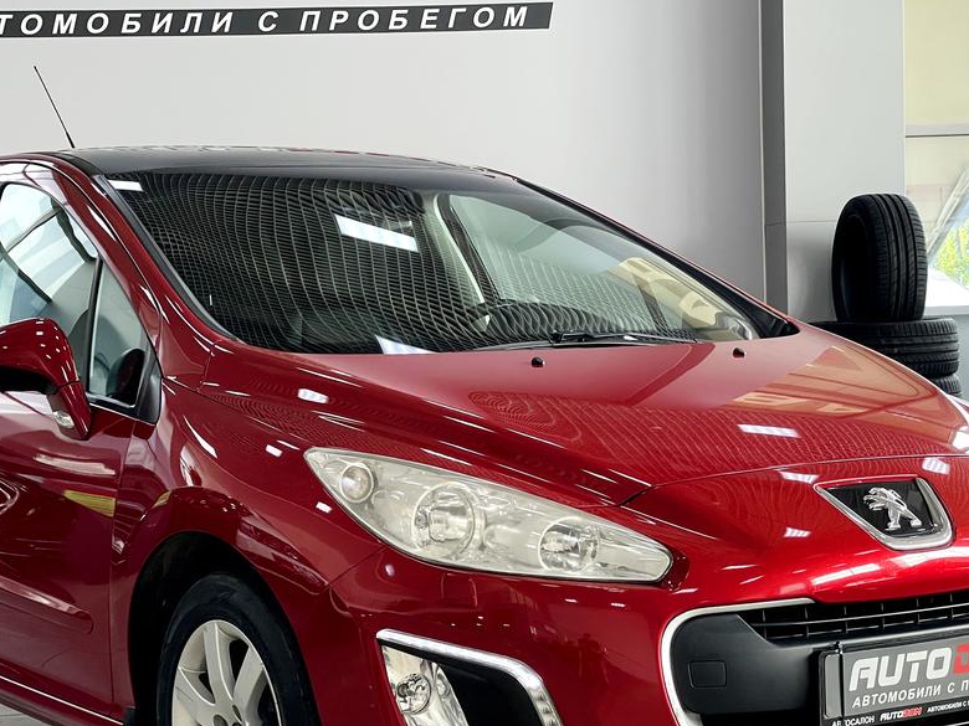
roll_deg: +2.1
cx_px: 439
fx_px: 2239
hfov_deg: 24.4
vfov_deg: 18.4
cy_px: 447
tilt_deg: -3.4
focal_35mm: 80
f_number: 2
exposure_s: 1/99
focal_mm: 6
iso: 125
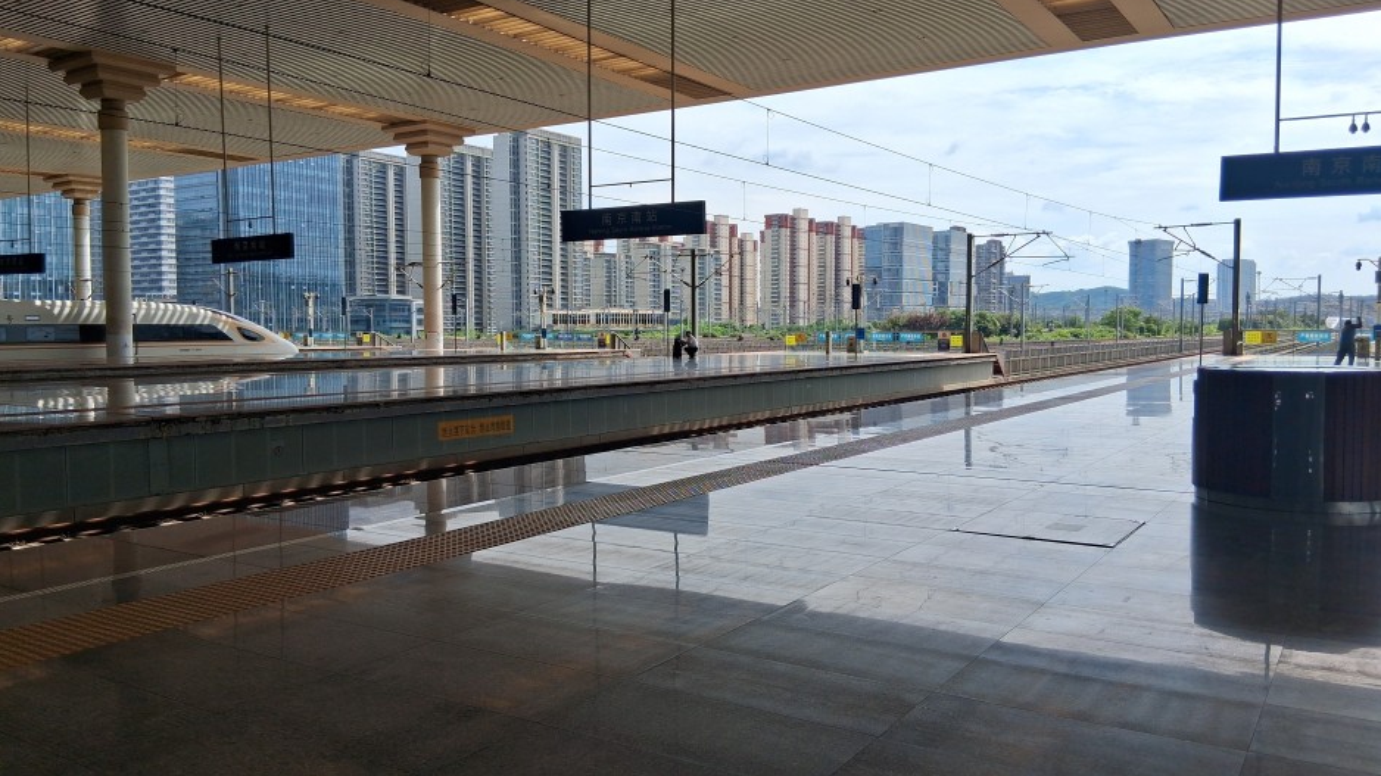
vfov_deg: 40.1
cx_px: 680
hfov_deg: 66.1
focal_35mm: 29
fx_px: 1062
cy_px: 389
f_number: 1.8
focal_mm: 3.98
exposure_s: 1/935
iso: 25
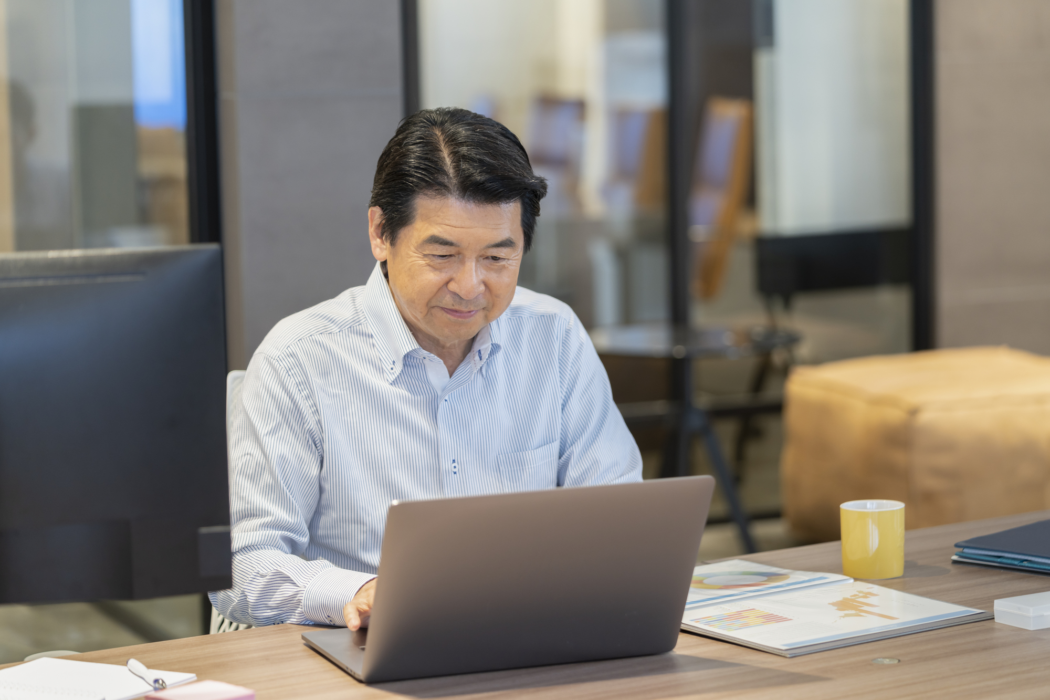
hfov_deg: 21.5
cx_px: 525
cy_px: 350
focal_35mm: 95
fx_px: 2770
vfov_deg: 14.4
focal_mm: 95
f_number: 2.8
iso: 400
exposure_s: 1/125
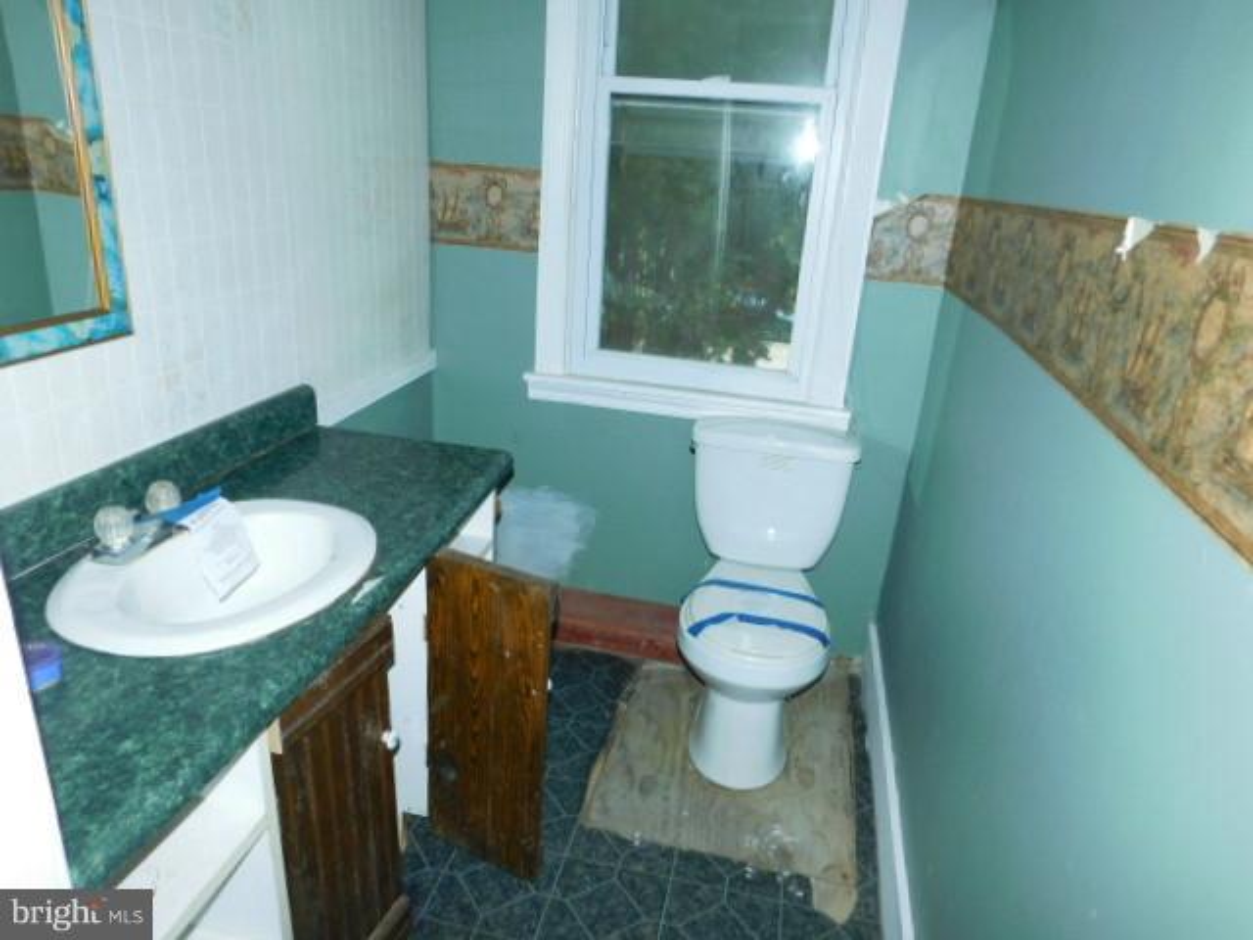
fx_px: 833
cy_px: 470
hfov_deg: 73.9
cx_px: 626
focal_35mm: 23
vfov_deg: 58.9
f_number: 3
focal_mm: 4
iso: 200
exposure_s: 1/30
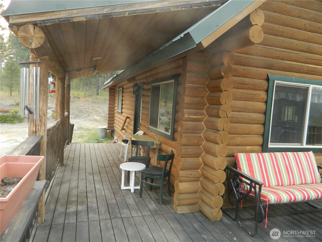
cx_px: 161
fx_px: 233
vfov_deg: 54.9
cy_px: 121
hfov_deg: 69.4
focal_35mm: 25
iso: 80
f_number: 3.1
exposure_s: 1/60
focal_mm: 4.5
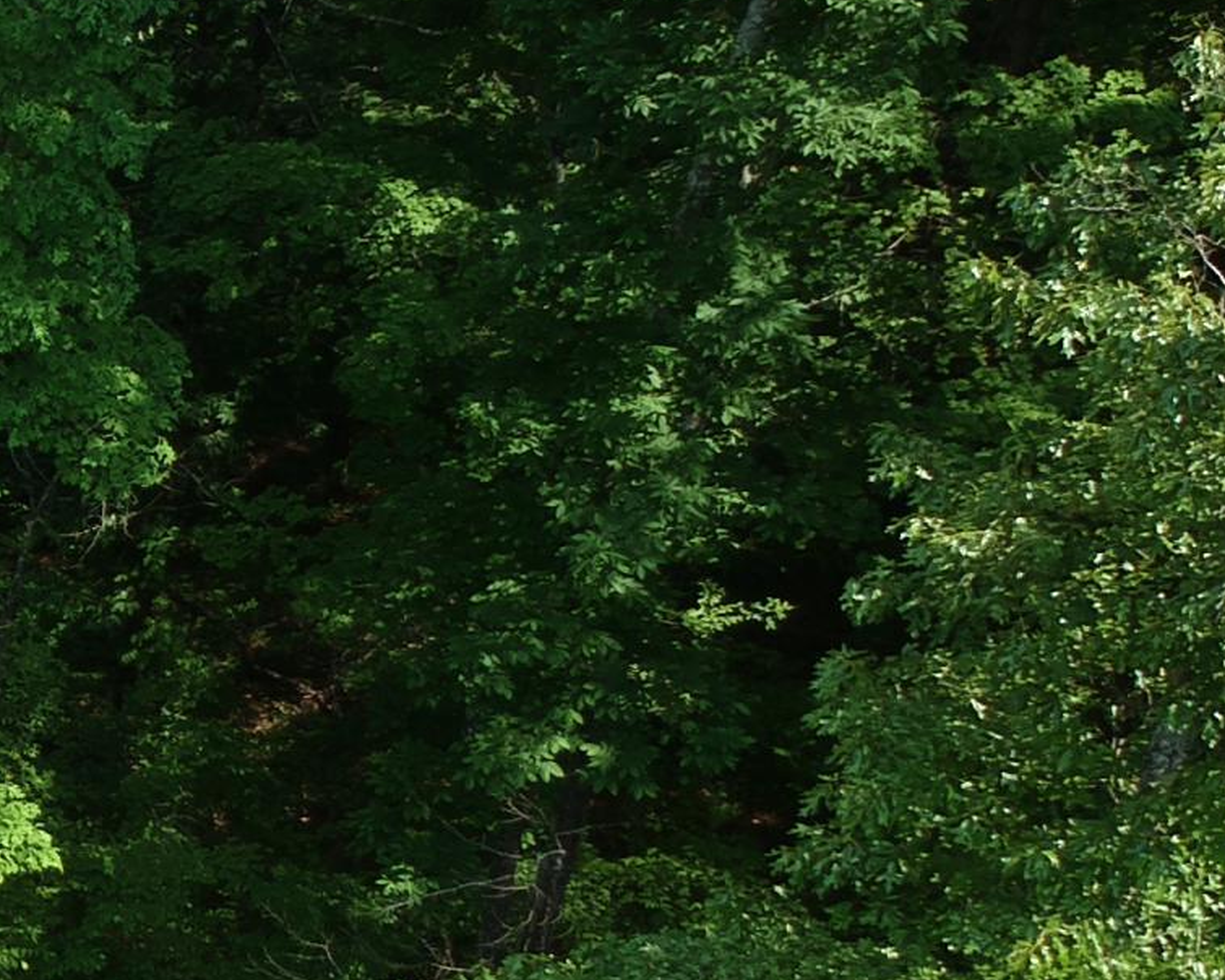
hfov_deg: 17.6
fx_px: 3517
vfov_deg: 15.8
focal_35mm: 97
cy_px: 789
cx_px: -657
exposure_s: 1/500
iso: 100
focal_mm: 4.49
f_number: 2.6
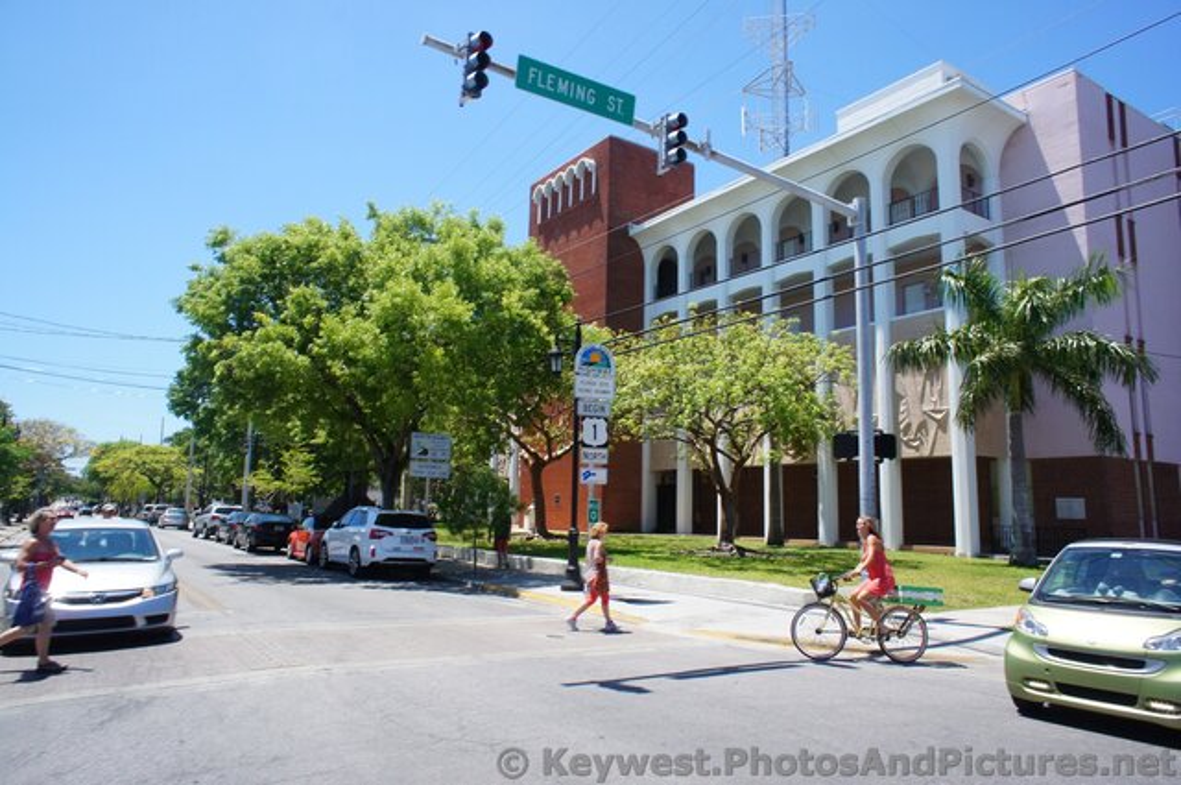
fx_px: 786
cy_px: 392
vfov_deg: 53.0
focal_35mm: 24
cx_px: 590
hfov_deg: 73.8
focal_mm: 16
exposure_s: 1/200
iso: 200
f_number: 13
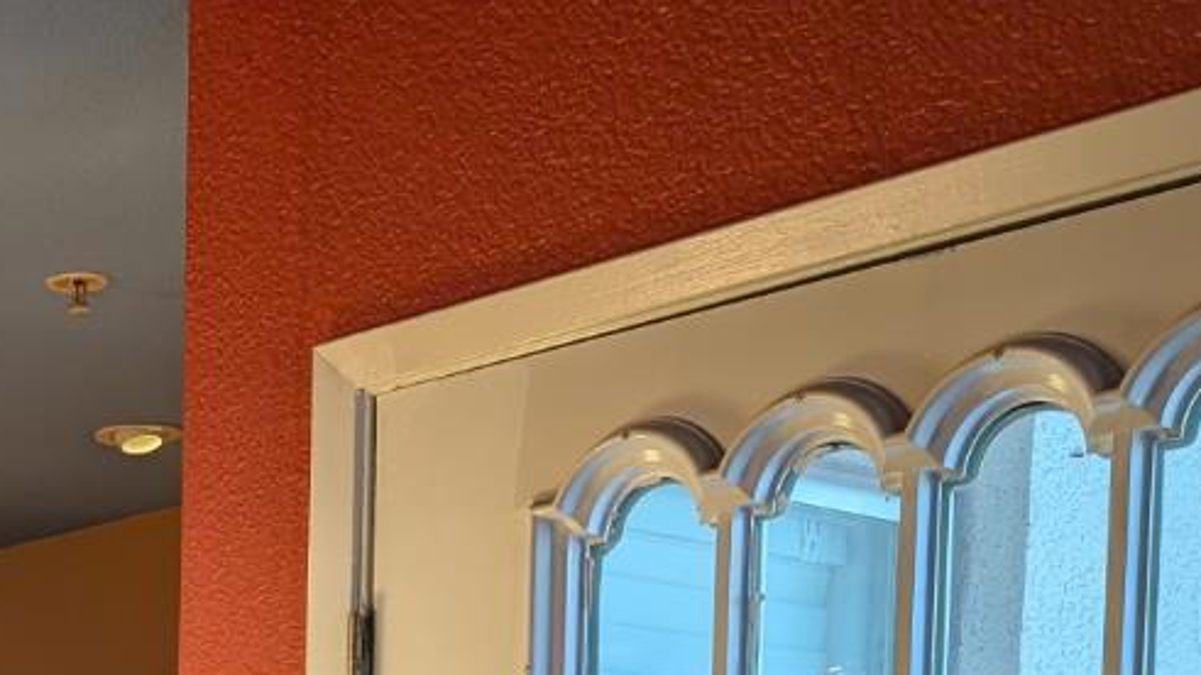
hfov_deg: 24.0
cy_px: 1261
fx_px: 2547
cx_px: -254
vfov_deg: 13.4
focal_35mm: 80
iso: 83
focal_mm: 6.9
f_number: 1.68
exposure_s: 1/30
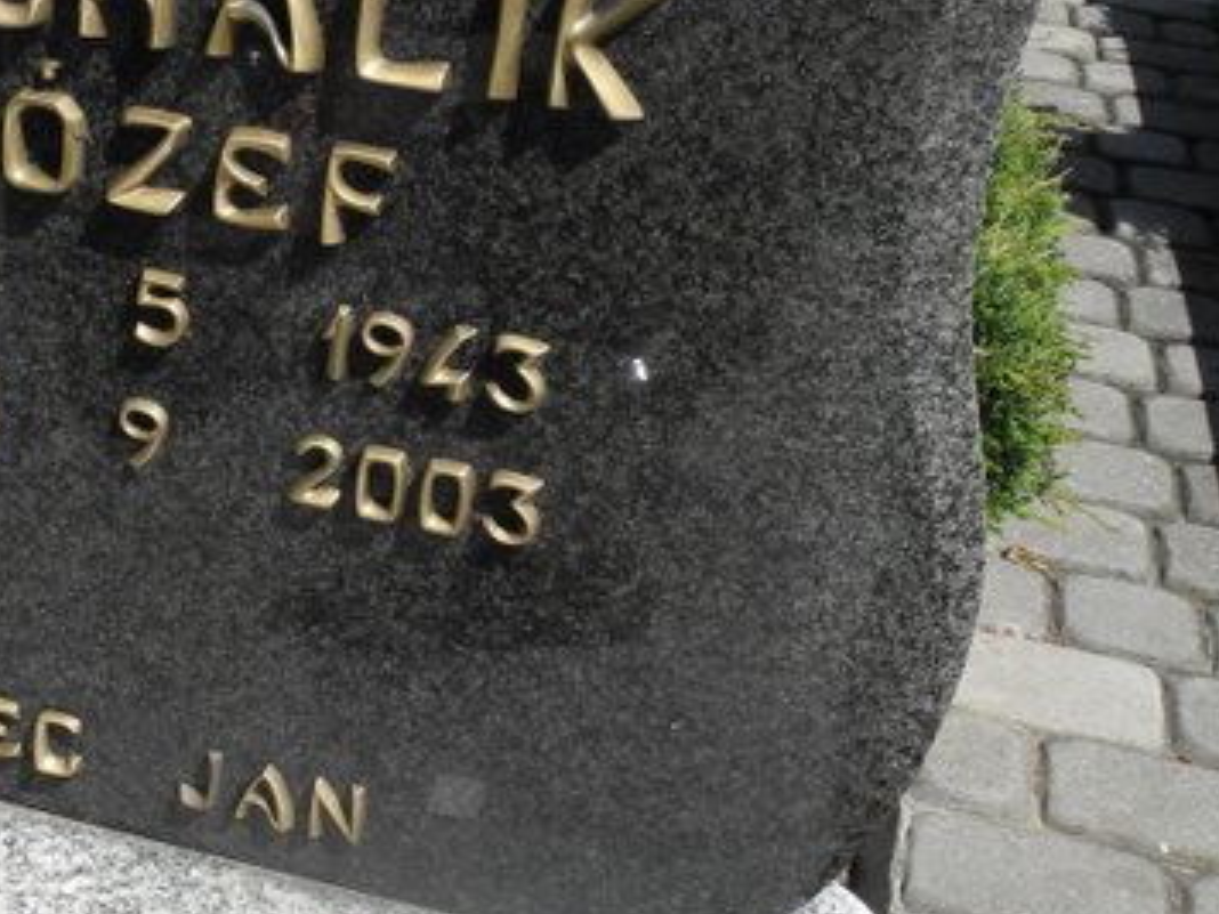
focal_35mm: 63
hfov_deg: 29.3
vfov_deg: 23.1
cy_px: 229
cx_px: 96
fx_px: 2219
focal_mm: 6
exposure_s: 1/800
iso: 100
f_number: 4
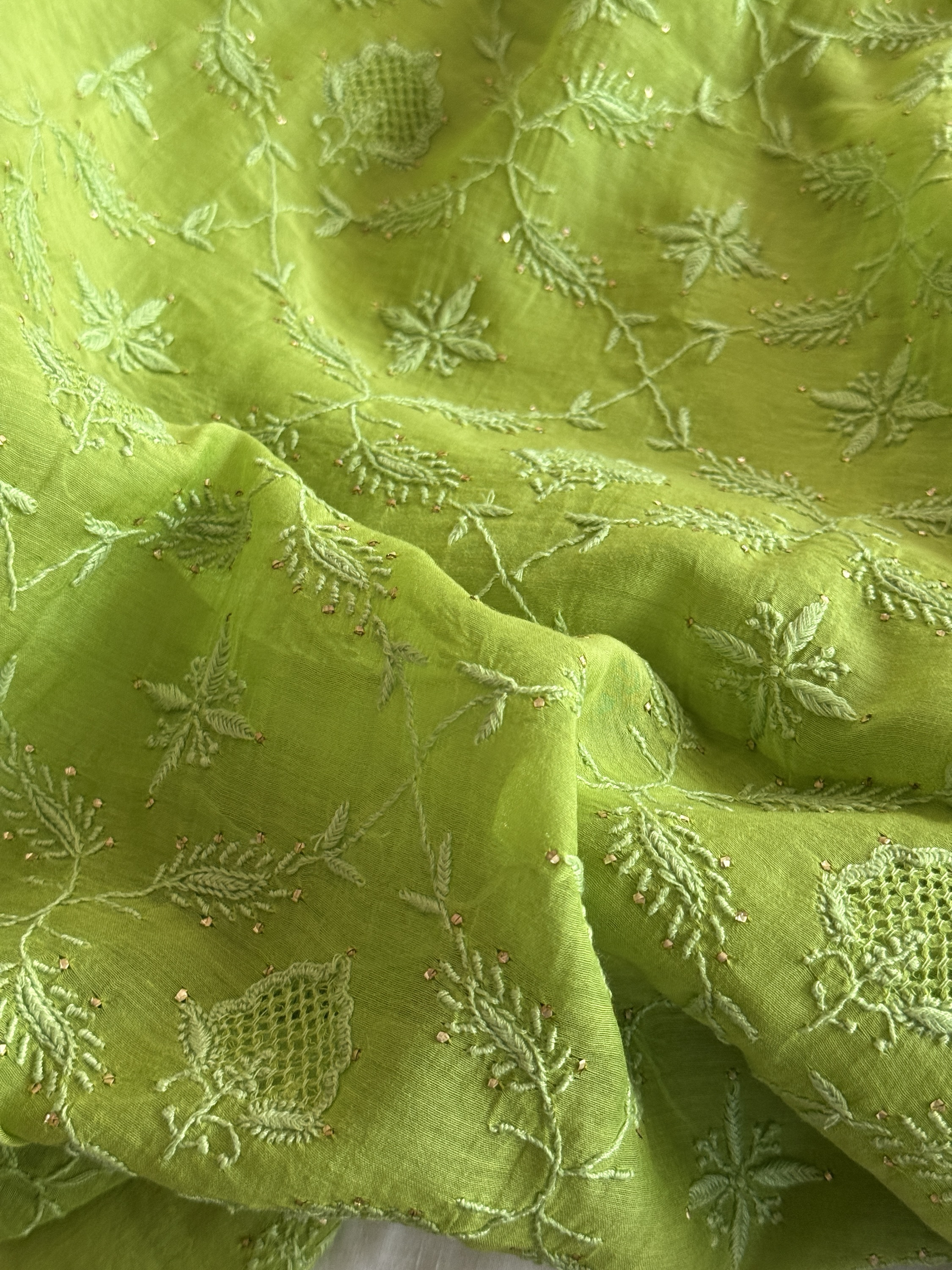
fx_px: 1760
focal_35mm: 48
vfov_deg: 39.7
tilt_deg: -61.3
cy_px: 635
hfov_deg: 30.3
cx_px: 476
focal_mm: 6.76
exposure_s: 1/60
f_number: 1.78
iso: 250
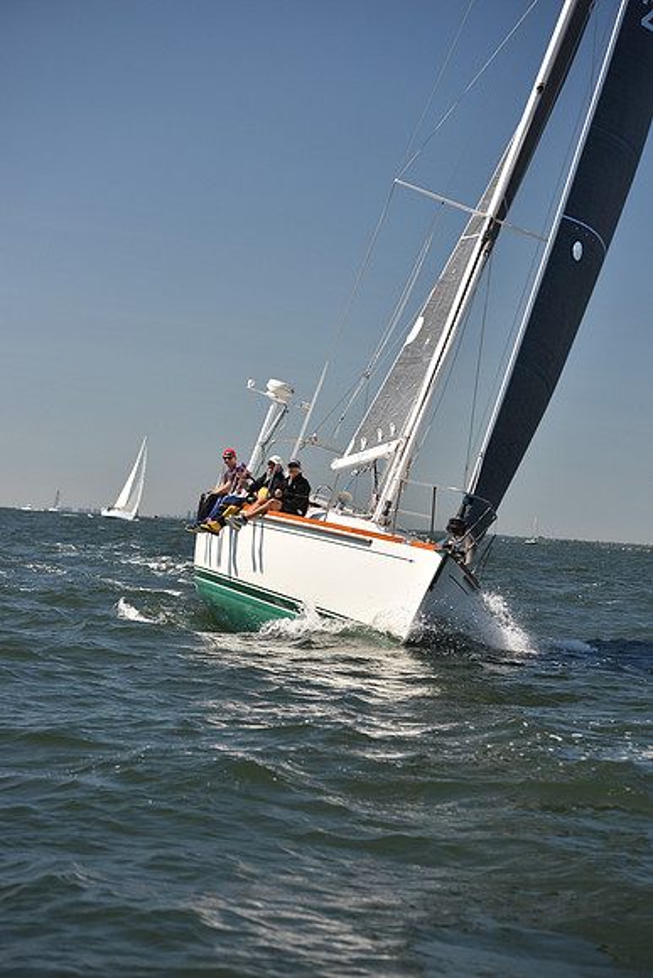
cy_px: 489
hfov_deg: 16.1
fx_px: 2311
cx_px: 326
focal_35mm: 85
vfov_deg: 23.9
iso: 250
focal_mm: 85
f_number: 3.5
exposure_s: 1/1250
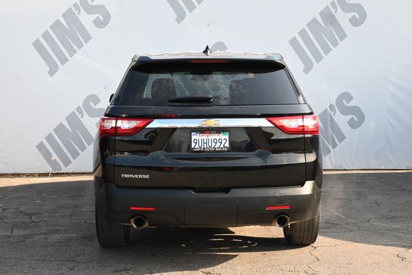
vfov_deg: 23.8
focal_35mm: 57
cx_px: 206
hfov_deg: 35.0
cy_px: 138
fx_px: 653
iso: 400
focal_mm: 38
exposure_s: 1/200
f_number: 5.6
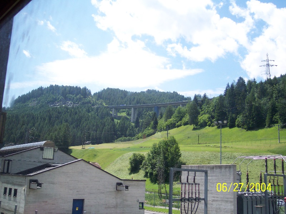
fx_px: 314
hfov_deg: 49.0
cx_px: 143
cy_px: 107
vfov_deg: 37.7
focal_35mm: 38
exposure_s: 1/500
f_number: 2.8
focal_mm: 8
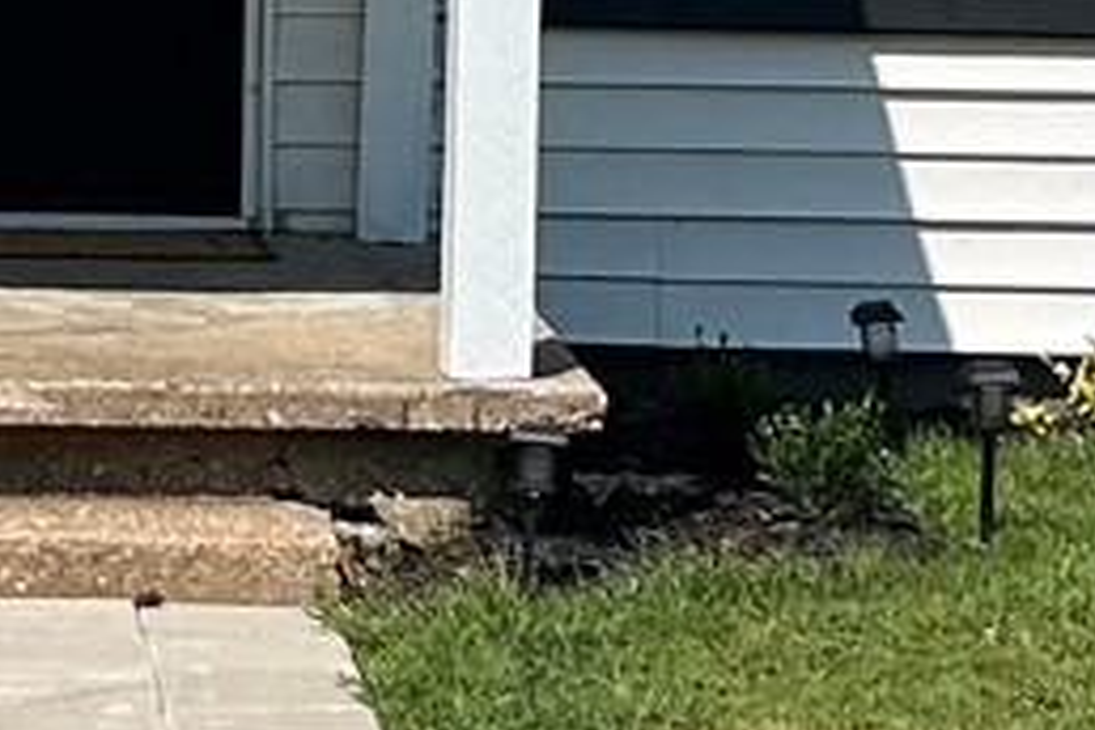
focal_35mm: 201
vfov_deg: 6.8
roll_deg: -0.2
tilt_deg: -4.4
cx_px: -140
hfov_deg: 10.1
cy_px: 102
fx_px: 6113
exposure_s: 1/6579
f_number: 1.5
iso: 50
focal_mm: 5.7
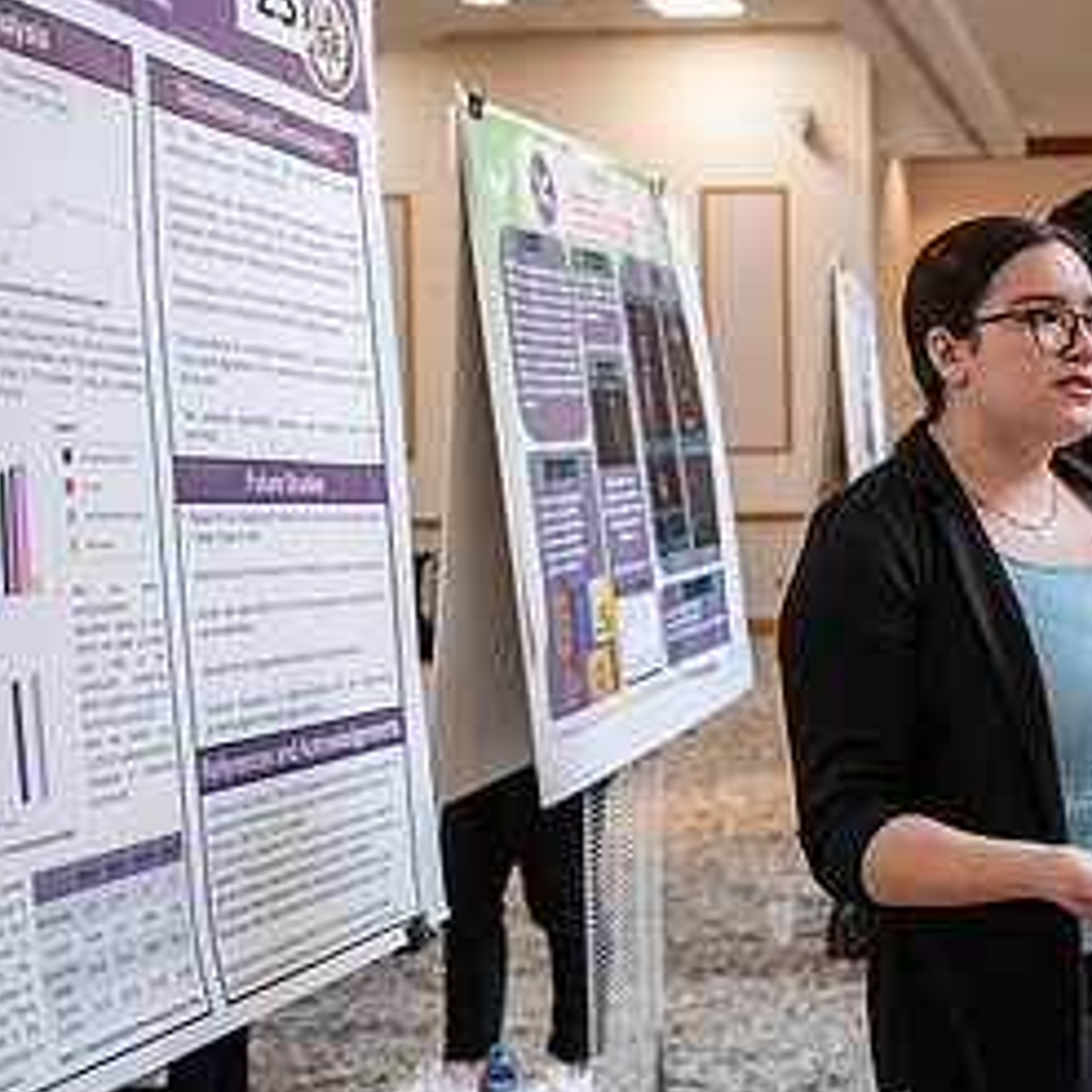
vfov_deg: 26.9
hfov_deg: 25.3
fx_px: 2284
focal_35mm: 64
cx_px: 1136
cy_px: 484
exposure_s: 1/160
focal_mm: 32
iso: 2000
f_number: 3.2
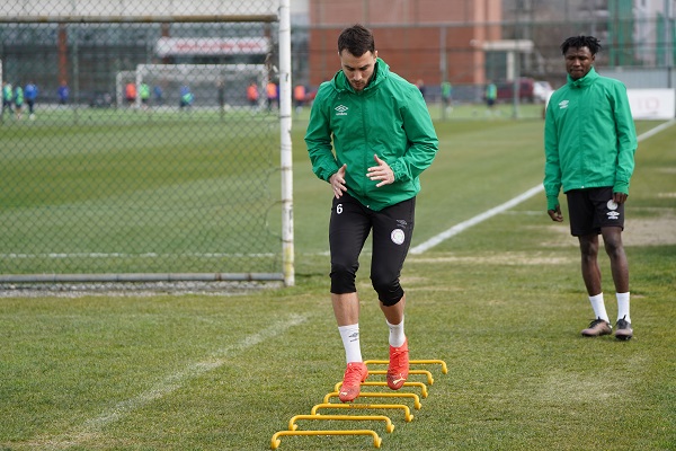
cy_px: 226
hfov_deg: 11.4
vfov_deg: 7.6
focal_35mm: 181
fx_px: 3399
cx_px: 338
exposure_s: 1/2000
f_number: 5.6
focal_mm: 181
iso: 640
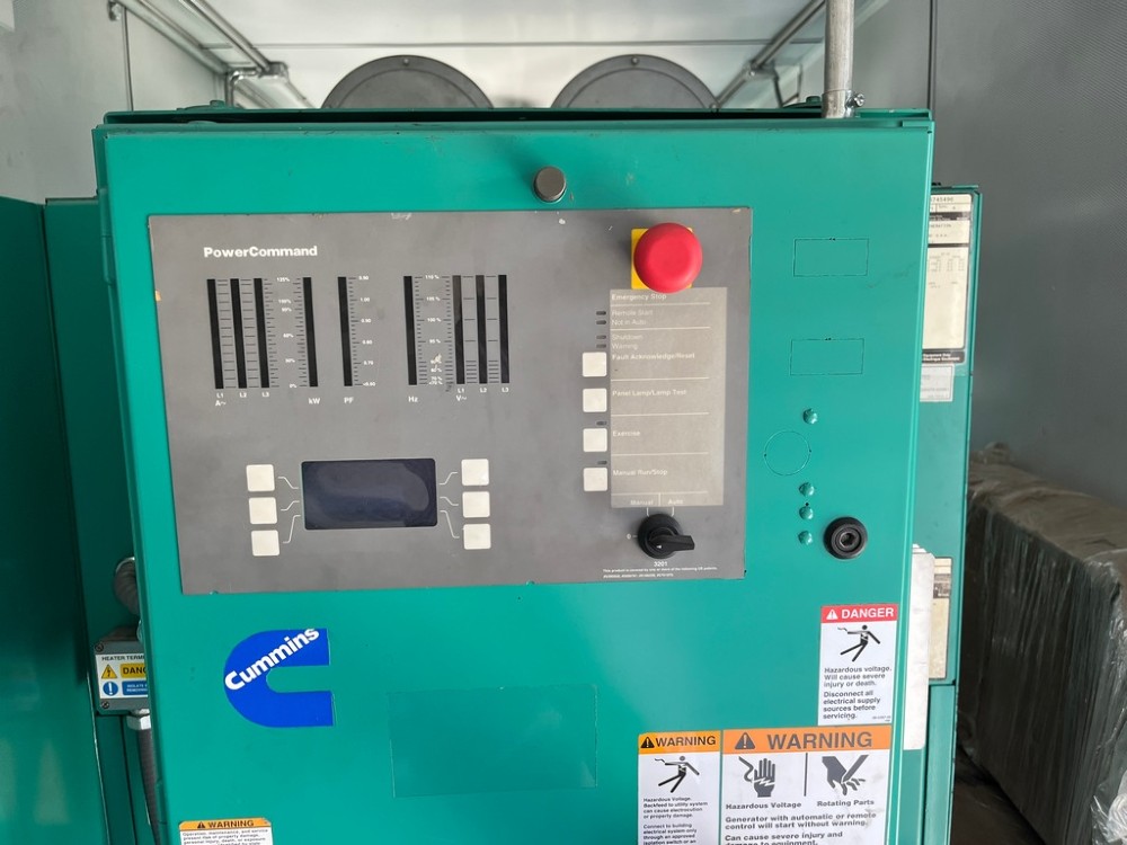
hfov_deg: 67.3
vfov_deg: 53.1
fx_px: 846
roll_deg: +1.8
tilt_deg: -6.7
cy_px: 422
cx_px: 564
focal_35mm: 26
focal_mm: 5.1
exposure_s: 1/122
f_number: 1.6
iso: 80
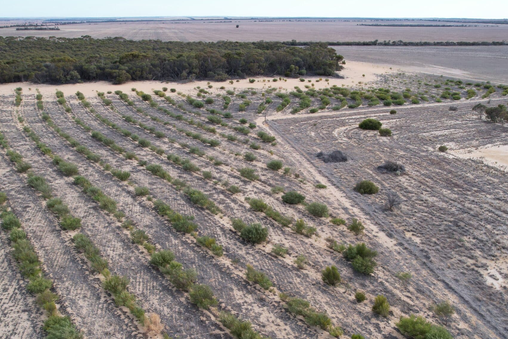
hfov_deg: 57.2
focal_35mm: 33
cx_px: 234
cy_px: 251
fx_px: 466
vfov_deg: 39.0
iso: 200
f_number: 2.8
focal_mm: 8.38
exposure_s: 1/640
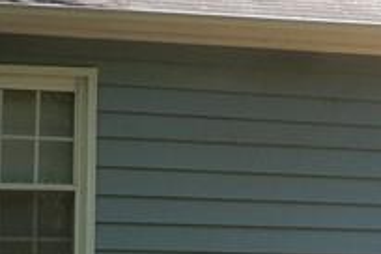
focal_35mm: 162
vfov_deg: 8.4
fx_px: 1714
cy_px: 224
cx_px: 461
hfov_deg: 12.4
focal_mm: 5.6
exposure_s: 1/125
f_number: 4.2
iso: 125
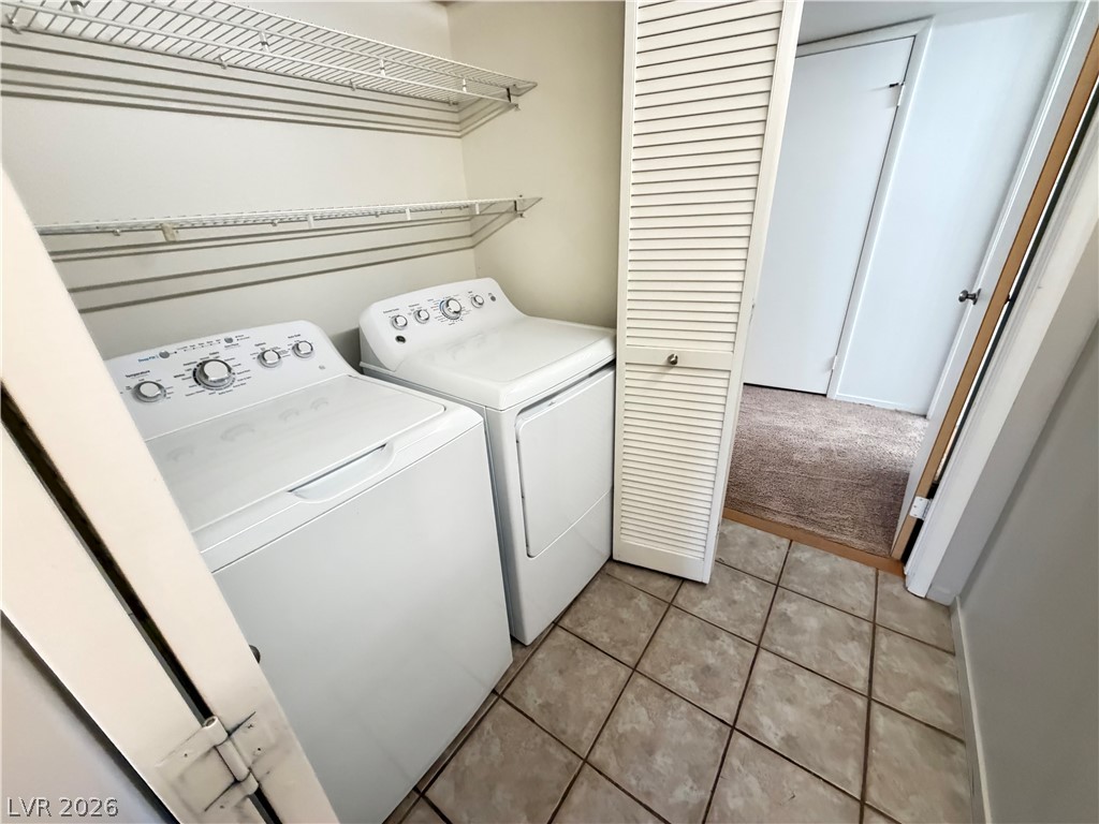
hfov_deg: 102.1
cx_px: 550
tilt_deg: -25.7
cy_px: 412
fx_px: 444
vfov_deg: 85.7
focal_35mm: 14
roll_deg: +3.7
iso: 640
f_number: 2.2
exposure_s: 1/60
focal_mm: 2.22
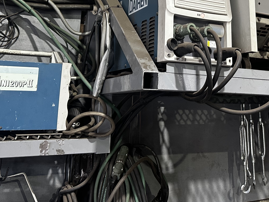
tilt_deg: +13.2
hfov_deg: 39.4
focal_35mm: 48
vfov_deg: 28.9
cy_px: 14
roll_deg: +0.1
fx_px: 373
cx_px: 169
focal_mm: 6.86
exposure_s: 1/60
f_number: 1.78
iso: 320
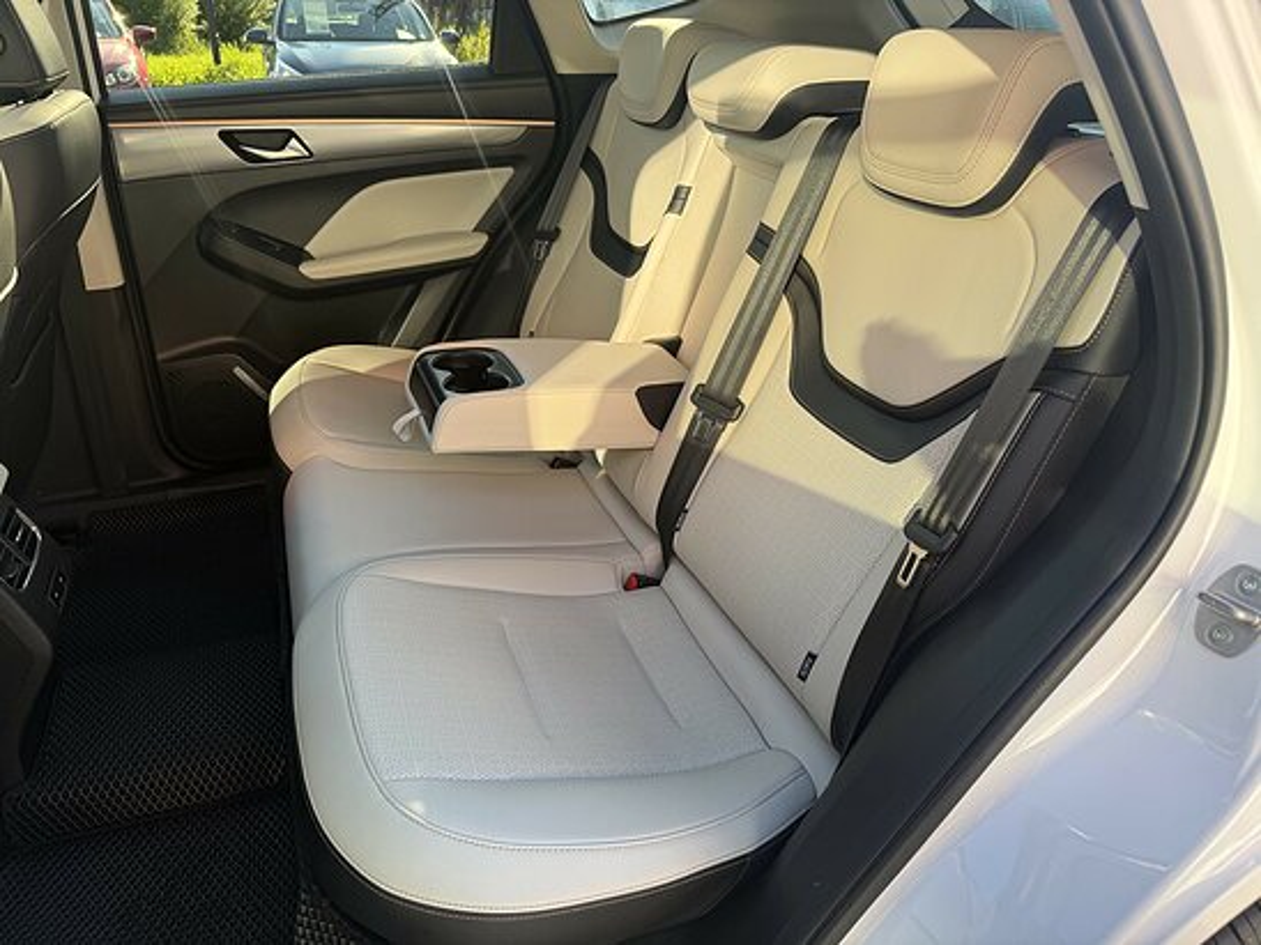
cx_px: 630
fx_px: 874
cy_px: 472
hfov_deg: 71.6
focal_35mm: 24
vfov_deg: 56.8
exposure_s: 1/256
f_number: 1.78
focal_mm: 6.76
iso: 80
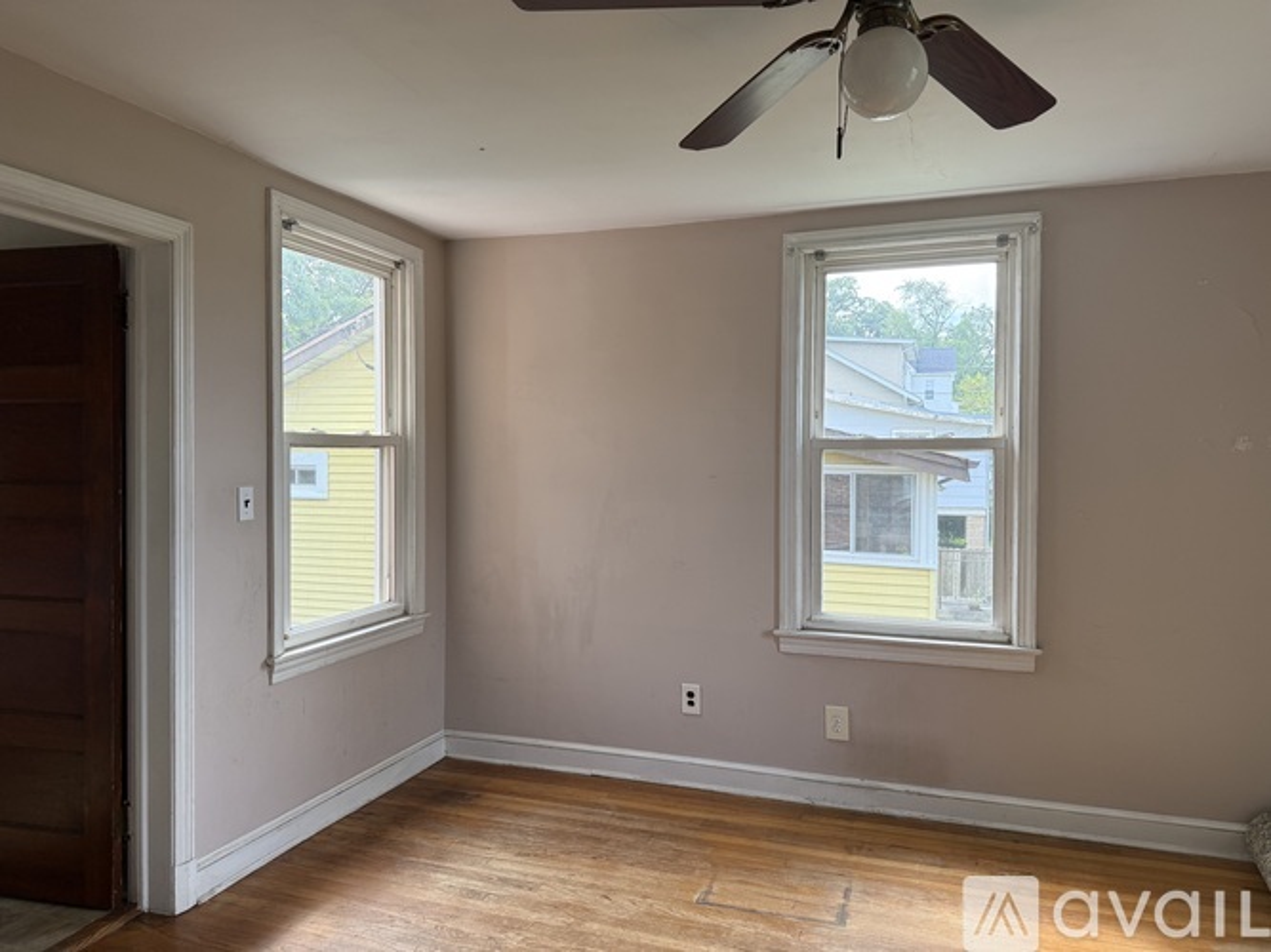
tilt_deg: -0.4
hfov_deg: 71.6
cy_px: 476
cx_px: 636
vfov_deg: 56.8
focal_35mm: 24
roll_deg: +0.0
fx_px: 881
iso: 100
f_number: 1.78
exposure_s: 1/277
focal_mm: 6.76
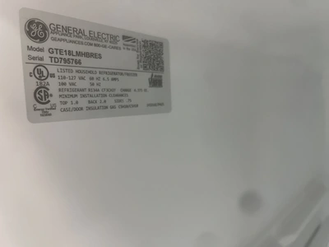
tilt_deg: -4.3
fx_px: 247
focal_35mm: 26
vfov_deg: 53.1
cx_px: 164
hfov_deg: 67.3
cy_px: 124
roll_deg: +4.7
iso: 250
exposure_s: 1/60
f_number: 1.6
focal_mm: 5.1
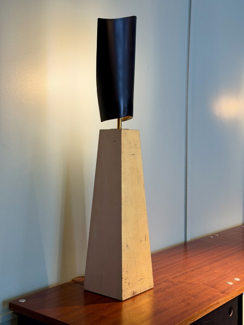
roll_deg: -0.7
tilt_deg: -3.4
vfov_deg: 39.7
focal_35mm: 48
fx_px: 451
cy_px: 162
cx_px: 122
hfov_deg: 30.3
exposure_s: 1/100
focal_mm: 6.76
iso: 80
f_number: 1.78
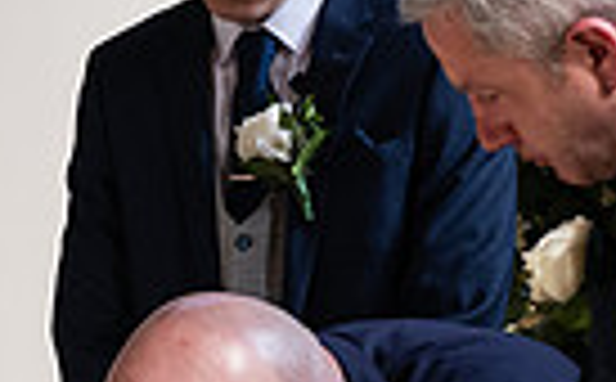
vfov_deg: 5.2
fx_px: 4205
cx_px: -22
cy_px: 281
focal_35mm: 251
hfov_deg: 8.3
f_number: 3.5
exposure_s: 1/160
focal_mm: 58
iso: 500
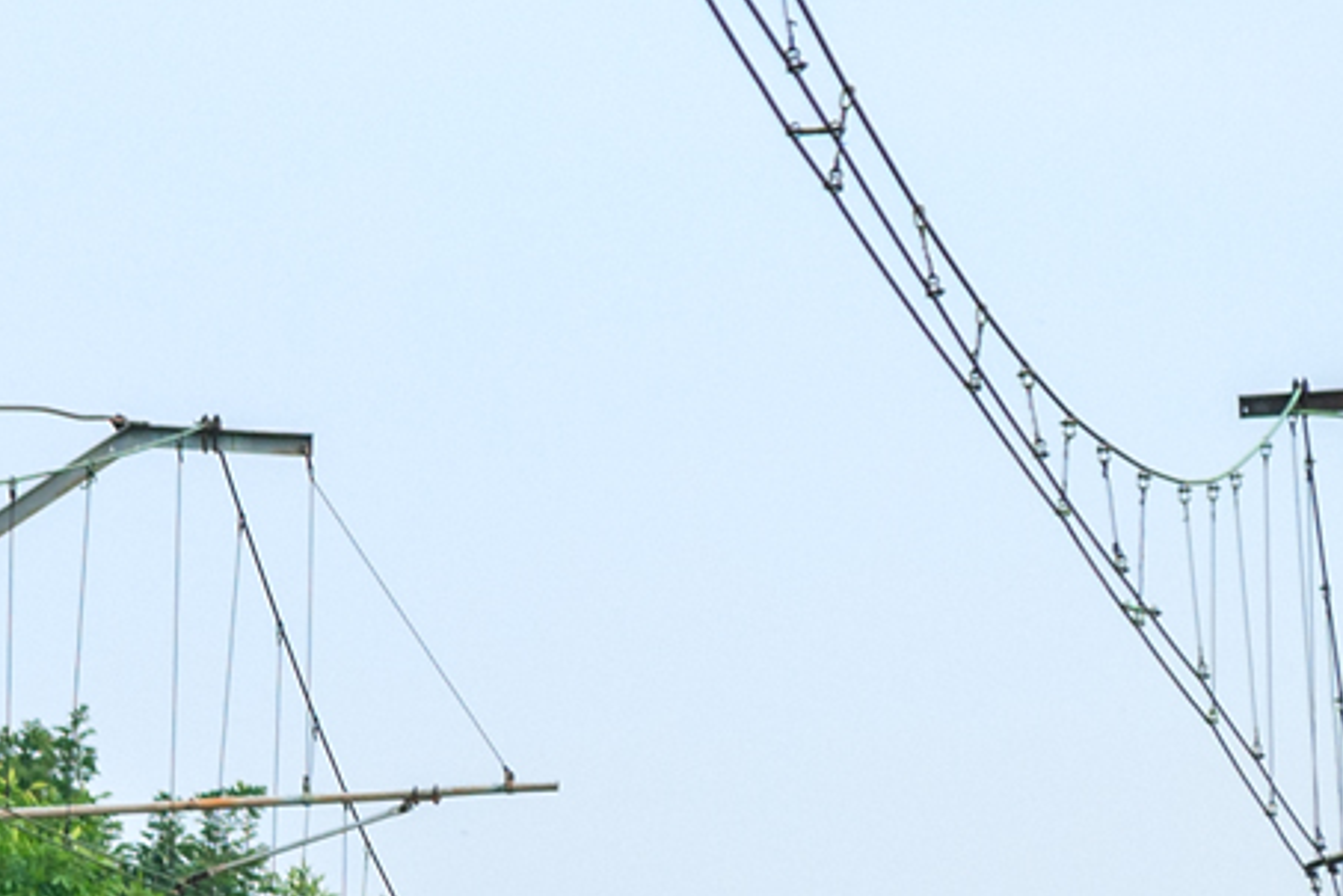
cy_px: 1341
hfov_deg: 3.1
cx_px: -113
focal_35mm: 663
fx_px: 24723
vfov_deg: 2.1
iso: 100
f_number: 6.3
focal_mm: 125
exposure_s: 1/250
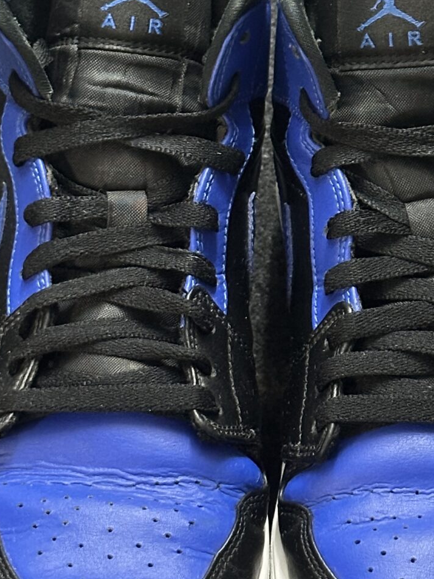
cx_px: 273
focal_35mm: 129
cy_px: 269
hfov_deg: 11.5
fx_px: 2158
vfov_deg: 15.3
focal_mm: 6.86
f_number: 1.78
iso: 640
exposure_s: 1/25
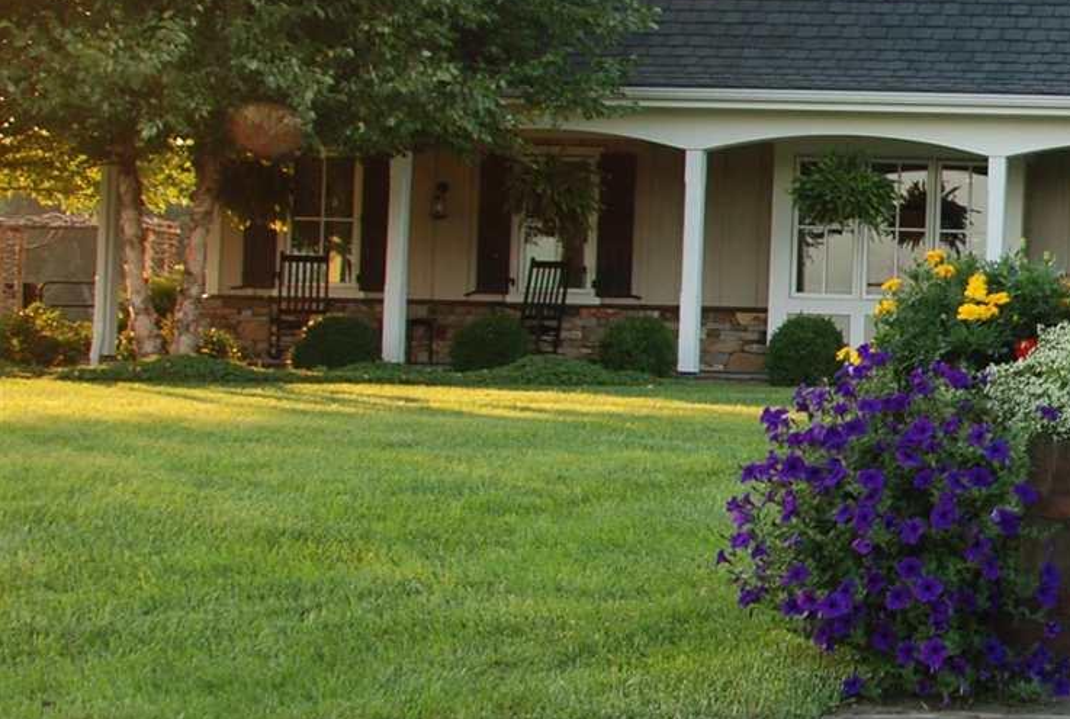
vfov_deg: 18.3
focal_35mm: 75
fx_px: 2234
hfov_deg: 23.1
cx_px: 1485
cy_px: 328
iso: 200
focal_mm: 18
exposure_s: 1/100
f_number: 5
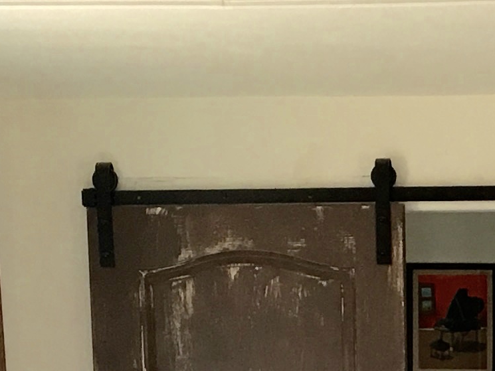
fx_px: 2245
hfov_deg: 12.4
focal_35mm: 157
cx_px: 551
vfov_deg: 8.8
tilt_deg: -7.8
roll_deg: -0.2
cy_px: 822
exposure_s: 1/15
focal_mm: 4.15
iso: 25
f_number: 2.2
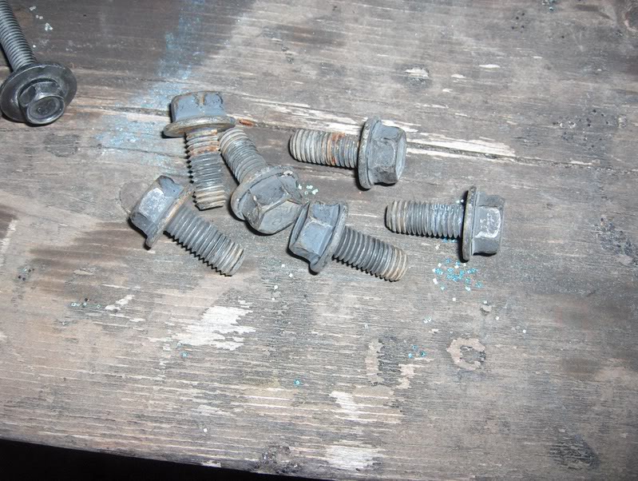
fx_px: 720
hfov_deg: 47.8
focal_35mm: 39
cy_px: 240
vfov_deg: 36.9
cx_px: 319
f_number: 2.8
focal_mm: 8
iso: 100
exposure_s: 1/60
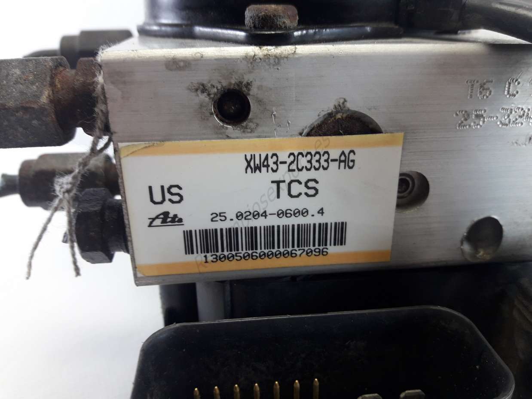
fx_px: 430
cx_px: 266
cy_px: 200
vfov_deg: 49.7
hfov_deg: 63.5
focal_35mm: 28
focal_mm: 3.7
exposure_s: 1/33
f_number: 1.9
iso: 80
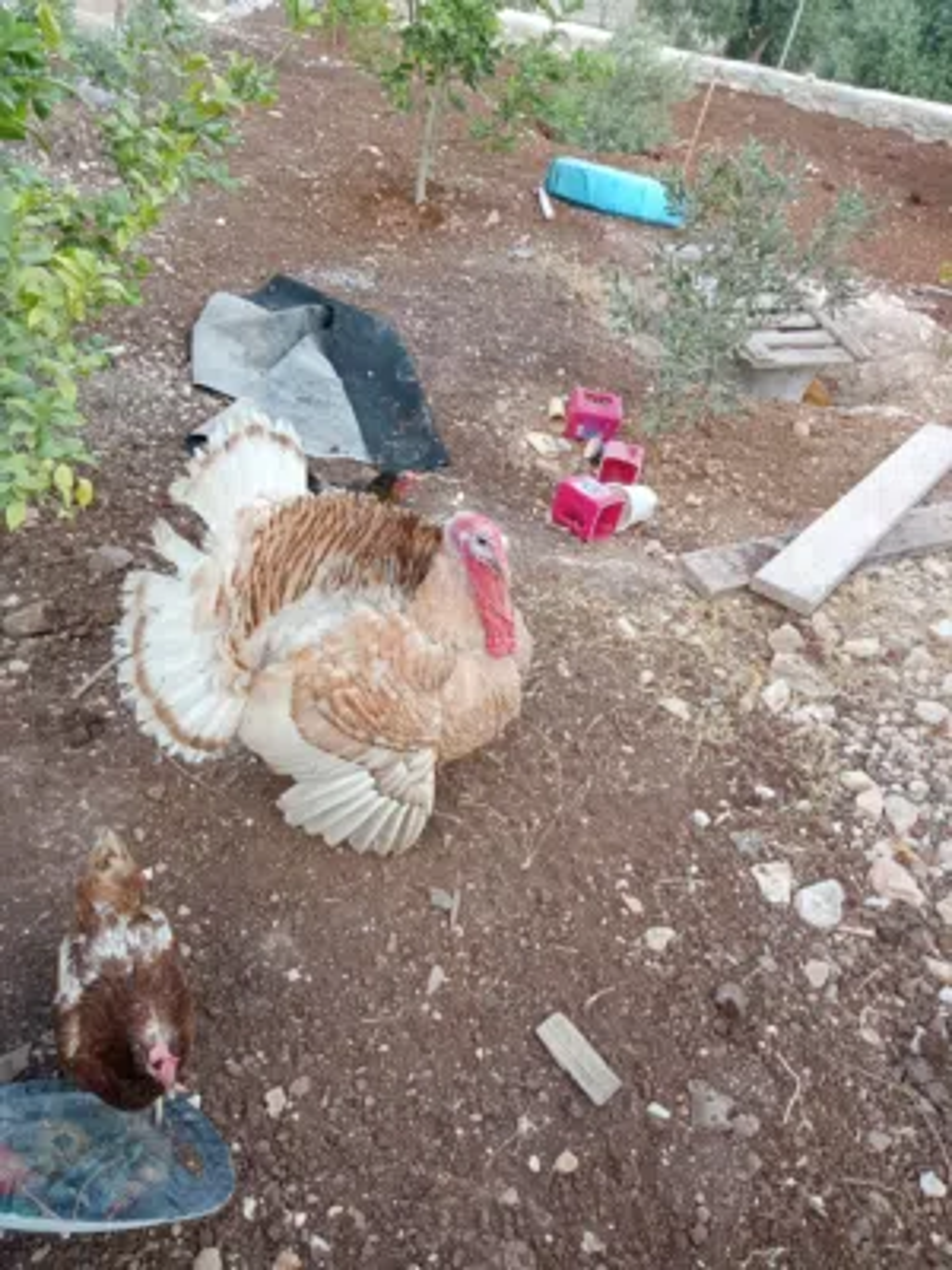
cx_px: 476
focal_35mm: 28
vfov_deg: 63.4
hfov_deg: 49.7
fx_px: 1027
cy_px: 635
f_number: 2.2
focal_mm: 3.37
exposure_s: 1/182
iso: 112
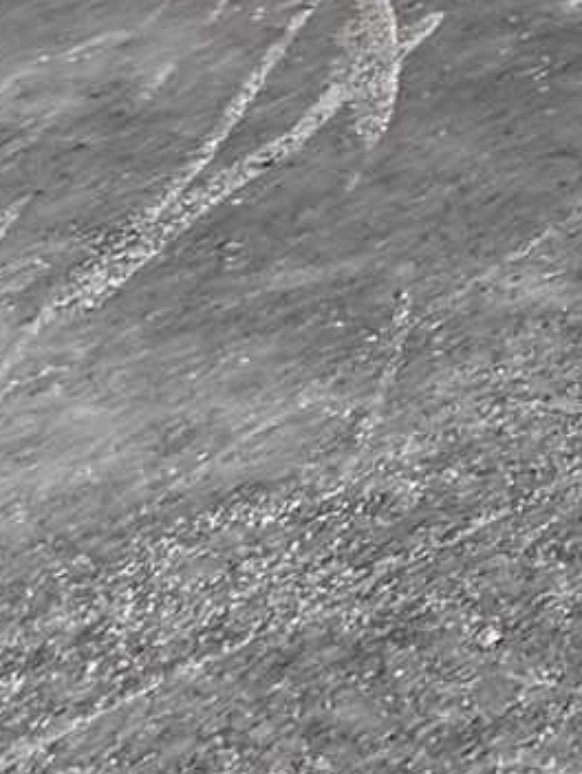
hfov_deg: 10.0
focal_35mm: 102
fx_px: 2282
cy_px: -1012
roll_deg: +1.0
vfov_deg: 14.1
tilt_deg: +16.6
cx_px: 1854
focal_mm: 2.22
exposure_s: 1/145
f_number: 2.2
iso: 40
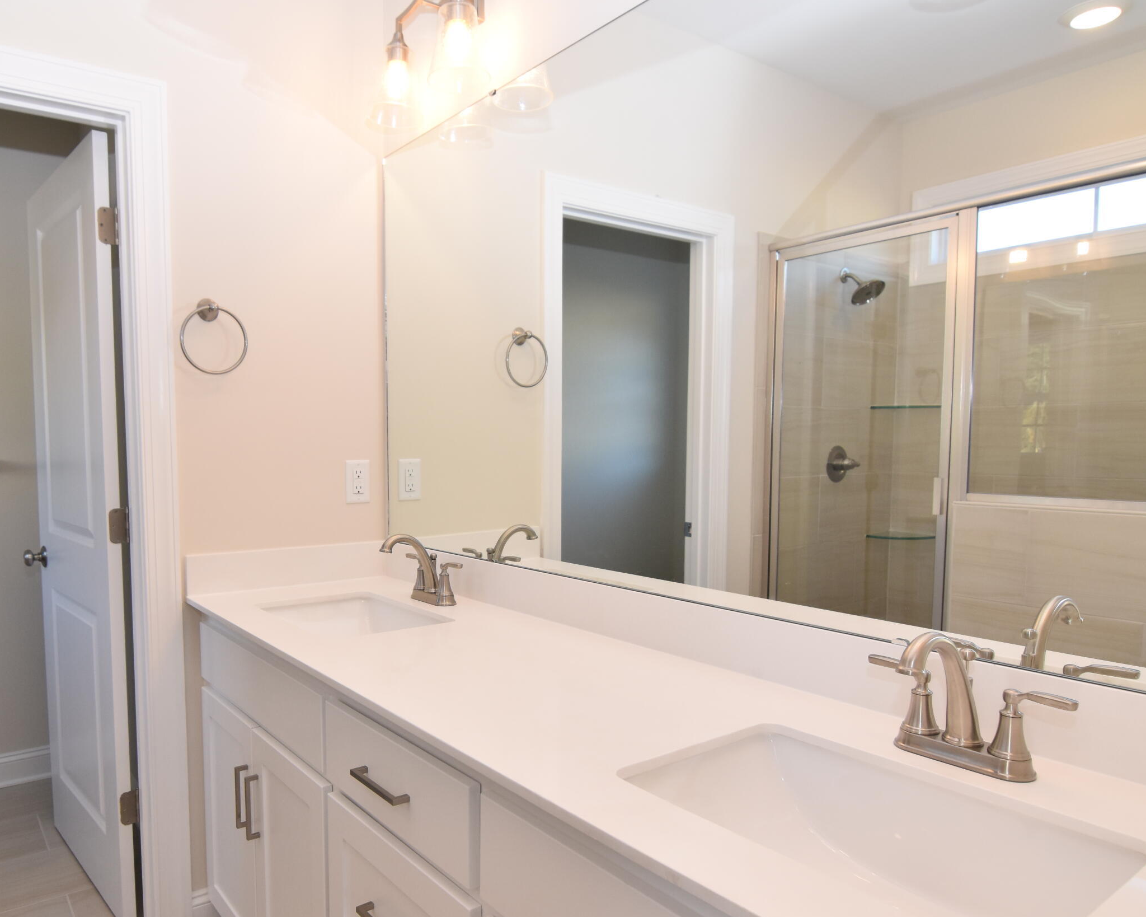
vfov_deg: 61.4
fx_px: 769
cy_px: 513
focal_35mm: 23
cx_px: 469
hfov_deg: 72.7
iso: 560
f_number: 5
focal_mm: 11
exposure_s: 1/200
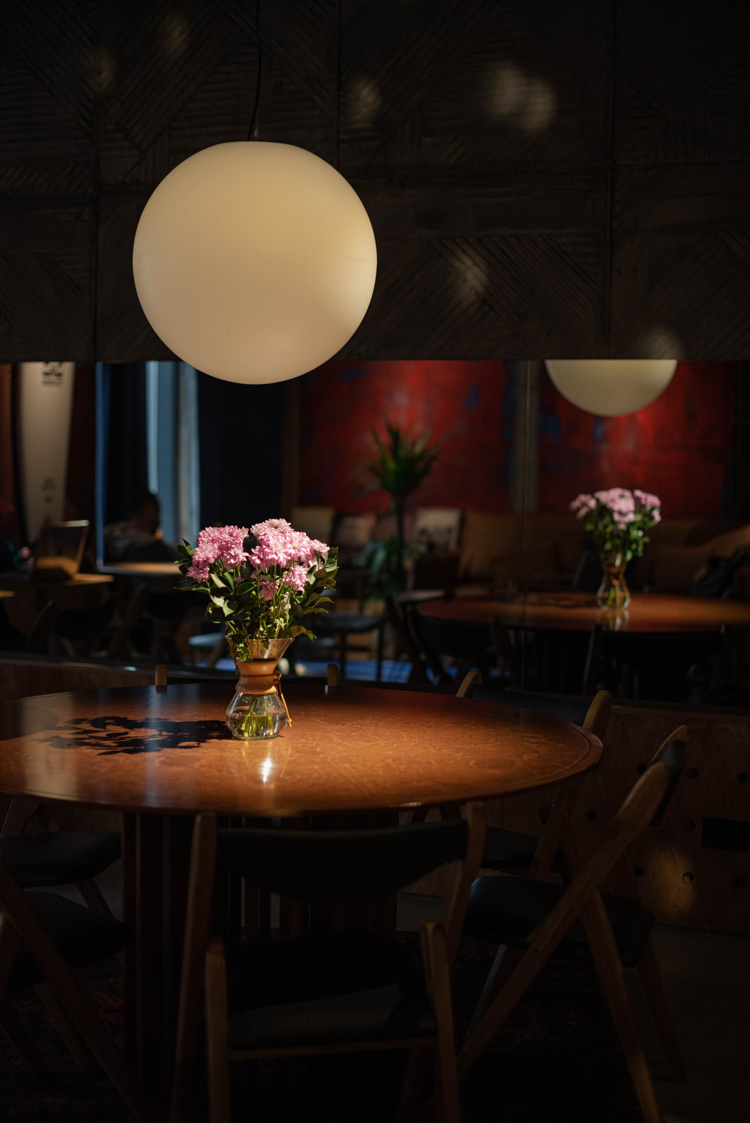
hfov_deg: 27.0
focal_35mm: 50
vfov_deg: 39.6
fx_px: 1561
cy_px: 562
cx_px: 375
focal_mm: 50
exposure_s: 1/200
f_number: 2
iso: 1250
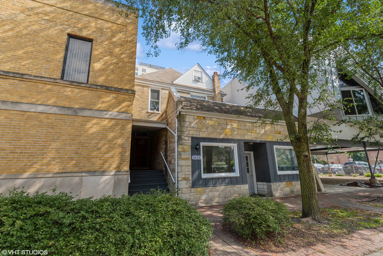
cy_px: 128
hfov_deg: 96.7
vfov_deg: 73.8
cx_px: 192
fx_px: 170
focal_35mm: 16
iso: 400
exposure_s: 1/320
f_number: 8
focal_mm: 16
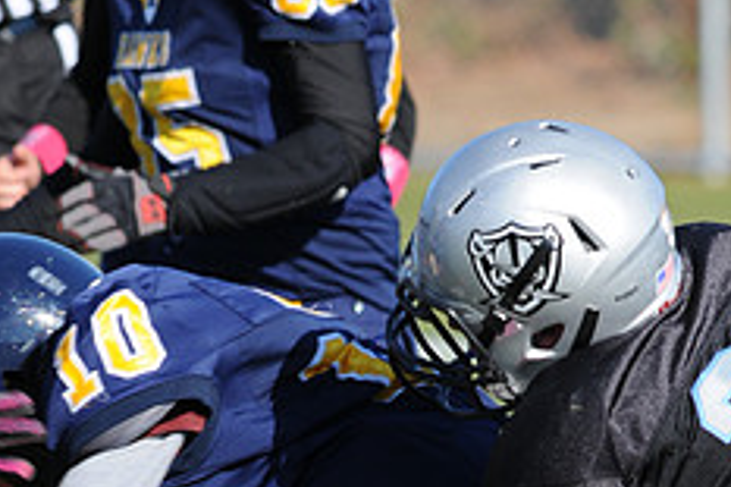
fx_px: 22685
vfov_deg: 1.2
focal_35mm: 1118
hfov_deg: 1.8
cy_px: 745
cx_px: 290
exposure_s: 1/500
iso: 200
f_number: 7.1
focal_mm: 300
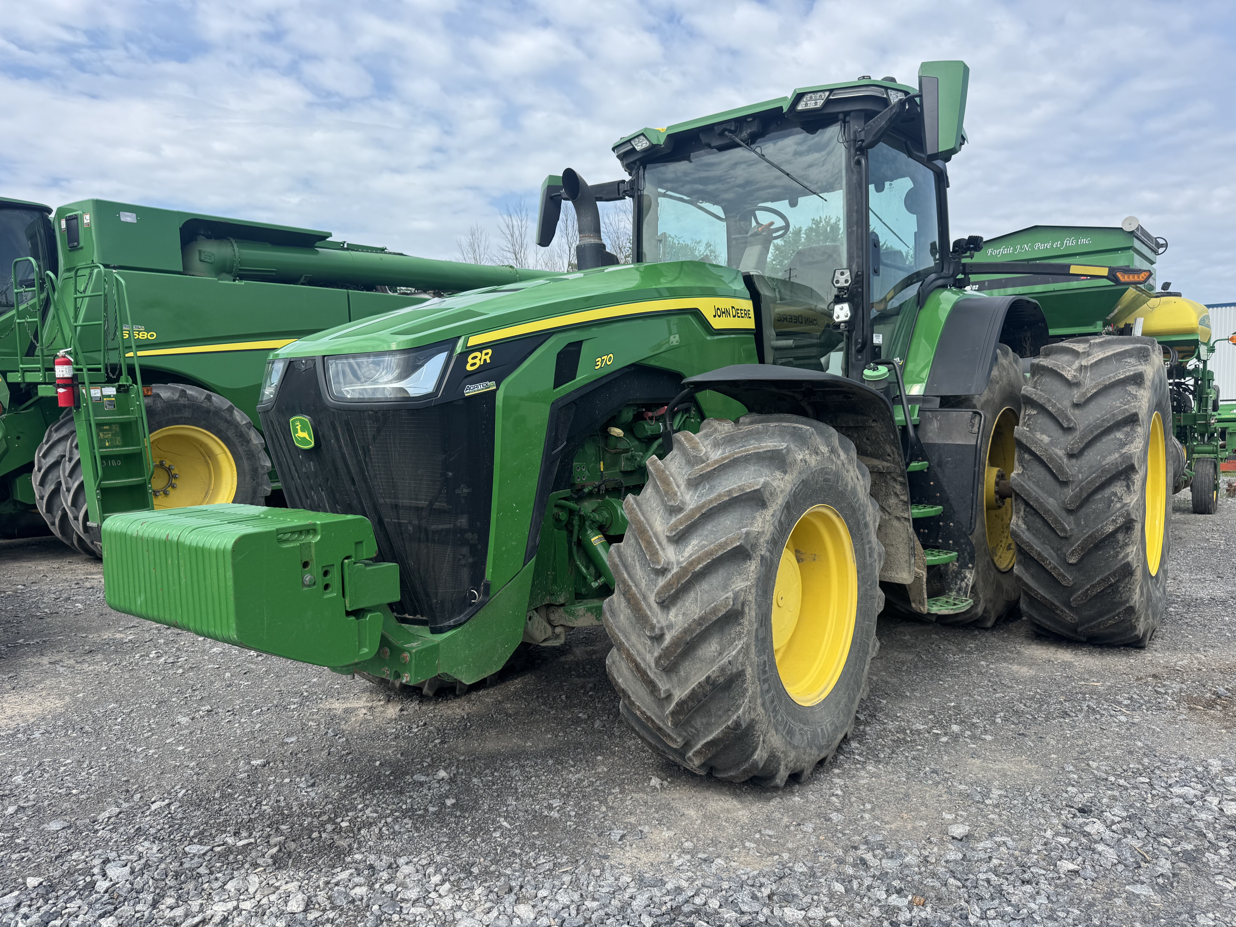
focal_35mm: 24
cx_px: 618
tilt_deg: -4.0
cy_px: 464
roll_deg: +1.6
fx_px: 857
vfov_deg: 56.8
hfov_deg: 71.6
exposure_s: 1/3247
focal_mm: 6.76
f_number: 1.78
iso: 80
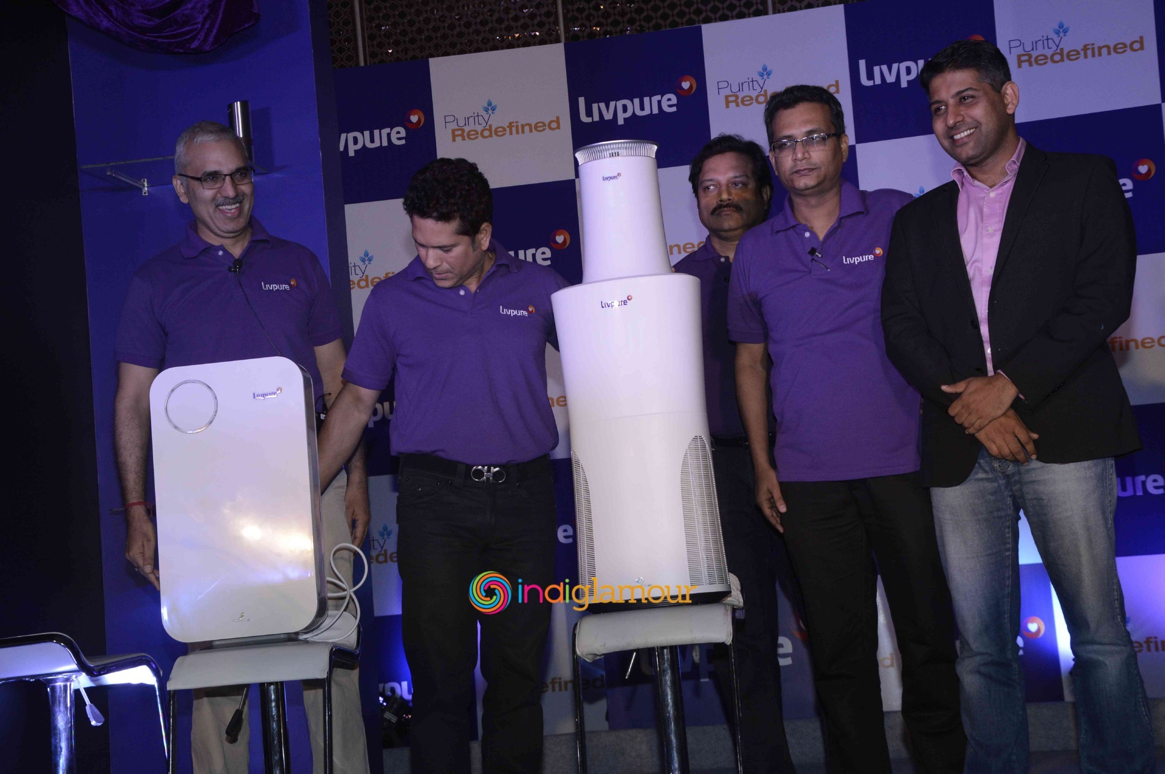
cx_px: 582
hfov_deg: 33.4
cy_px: 387
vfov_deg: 22.6
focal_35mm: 60
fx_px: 1940
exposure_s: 1/200
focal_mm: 40
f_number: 9
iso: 800
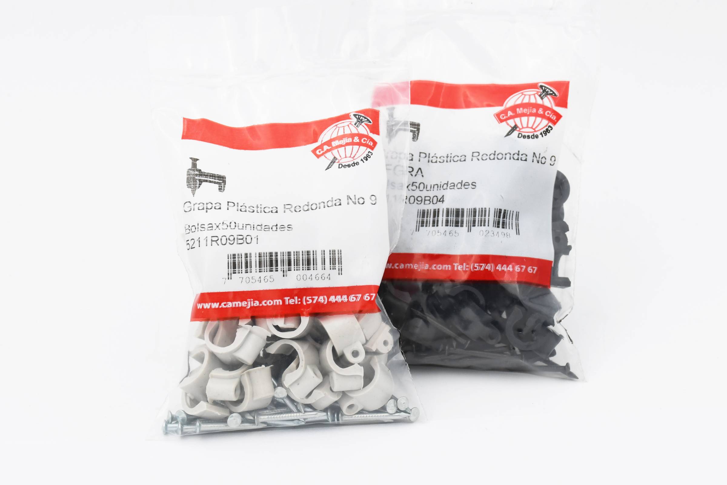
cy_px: 242
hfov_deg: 16.1
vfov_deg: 10.8
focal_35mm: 127
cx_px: 364
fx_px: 2564
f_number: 11
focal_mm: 85
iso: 500
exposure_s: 1/100
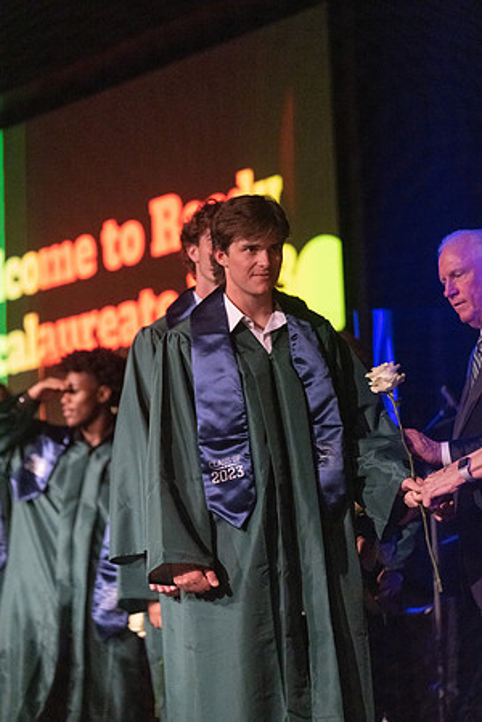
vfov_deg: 16.9
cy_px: 361
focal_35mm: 121
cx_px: 241
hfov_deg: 11.3
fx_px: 2430
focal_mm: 121
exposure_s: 1/1000
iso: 16000
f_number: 2.8
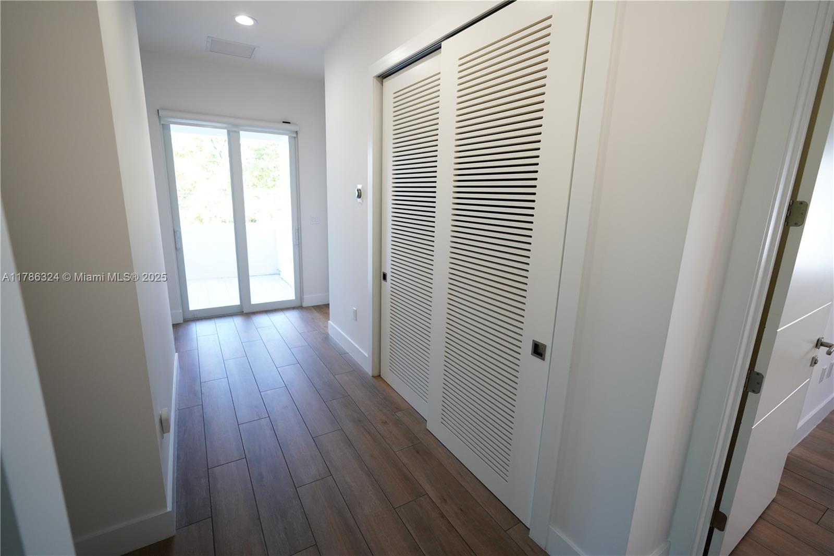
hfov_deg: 96.7
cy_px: 278
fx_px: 371
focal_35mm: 16
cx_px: 417
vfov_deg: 73.7
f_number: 2.8
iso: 1250
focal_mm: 16
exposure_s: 1/250
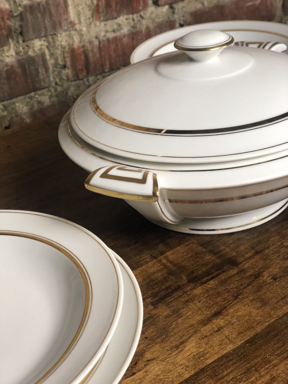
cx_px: 144
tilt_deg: -30.7
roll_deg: +6.8
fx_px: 577
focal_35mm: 52
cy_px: 192
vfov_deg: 36.8
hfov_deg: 28.0
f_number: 2.4
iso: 80
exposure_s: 1/50
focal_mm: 6
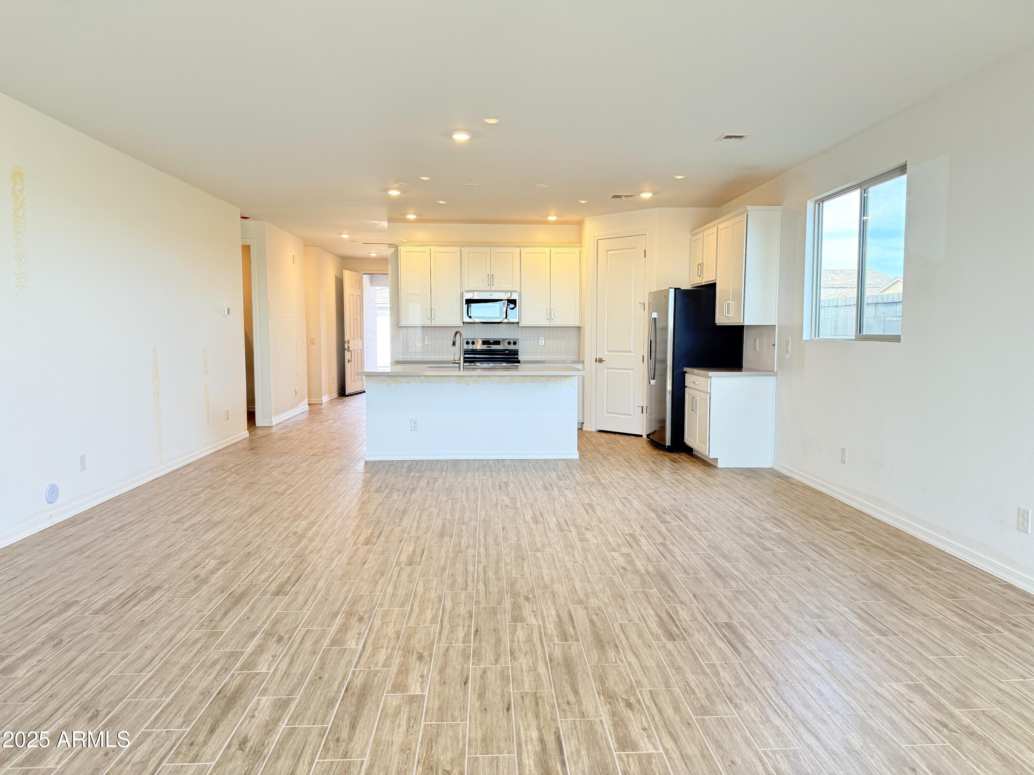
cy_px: 388
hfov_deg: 71.6
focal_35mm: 24
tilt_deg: -4.8
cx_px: 517
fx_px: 717
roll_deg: +0.1
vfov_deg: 56.8
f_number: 1.78
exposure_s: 1/120
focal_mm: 6.76
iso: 200
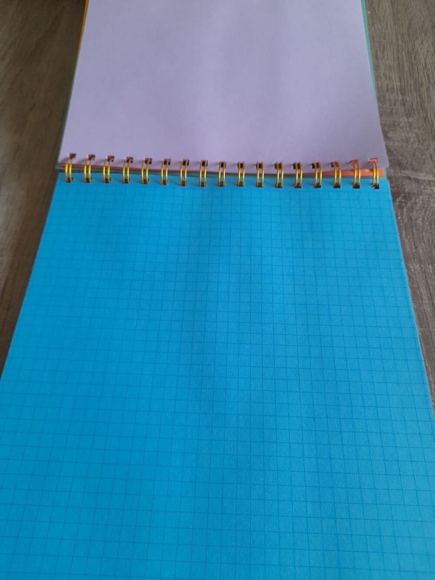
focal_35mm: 25
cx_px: 218
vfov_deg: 69.4
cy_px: 290
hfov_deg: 54.9
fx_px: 419
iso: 200
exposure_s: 1/60
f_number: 2
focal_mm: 4.6
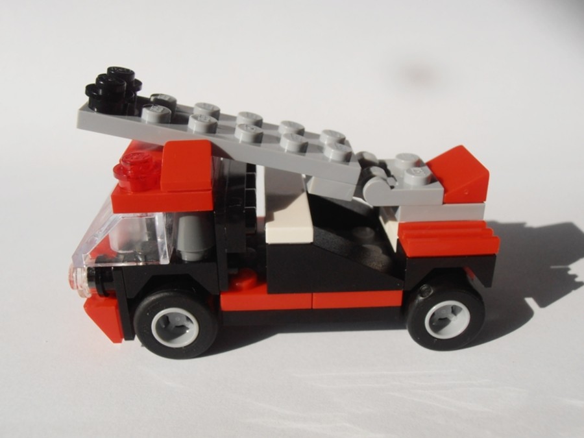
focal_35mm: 37
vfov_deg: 38.7
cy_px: 219
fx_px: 624
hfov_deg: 50.1
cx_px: 292
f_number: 3.9
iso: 80
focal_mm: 6.61
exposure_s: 1/640
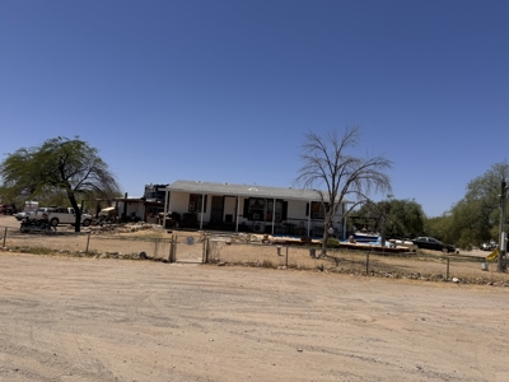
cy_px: 191
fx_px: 353
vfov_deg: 56.8
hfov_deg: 71.6
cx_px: 254
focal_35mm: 24
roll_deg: -4.5
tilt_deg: +3.8
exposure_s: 1/9009
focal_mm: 6.76
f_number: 1.78
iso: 80
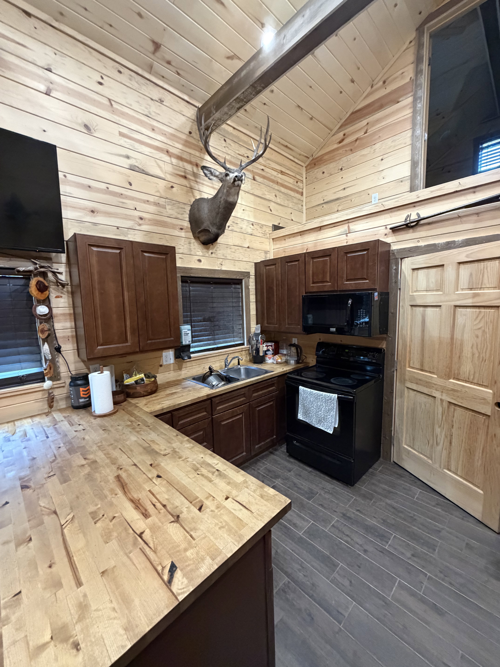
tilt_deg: -6.0
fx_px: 270
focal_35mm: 14
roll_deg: +1.2
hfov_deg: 85.7
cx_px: 250
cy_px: 334
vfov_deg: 102.1
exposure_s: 1/60
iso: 640
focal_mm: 2.22
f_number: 2.2
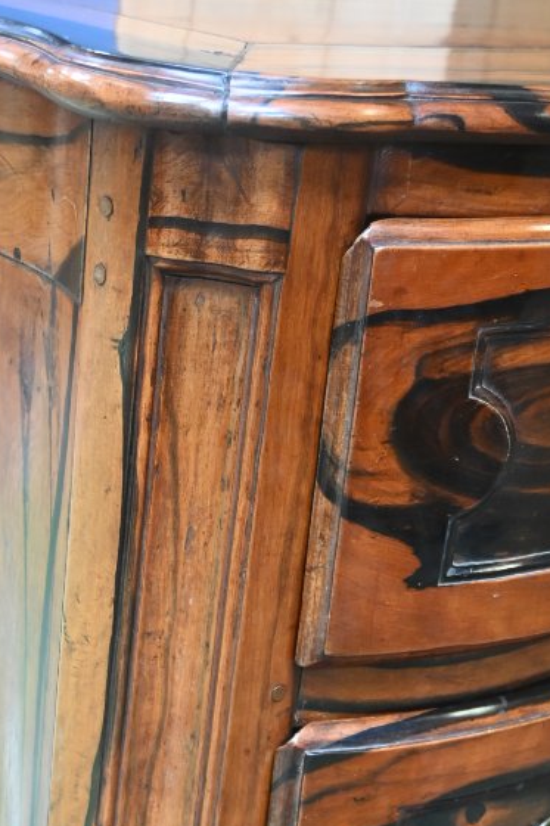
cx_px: 165
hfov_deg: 18.0
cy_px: 811
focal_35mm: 76
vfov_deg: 25.6
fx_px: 1732
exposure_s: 1/125
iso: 1600
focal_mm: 23.5
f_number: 3.8
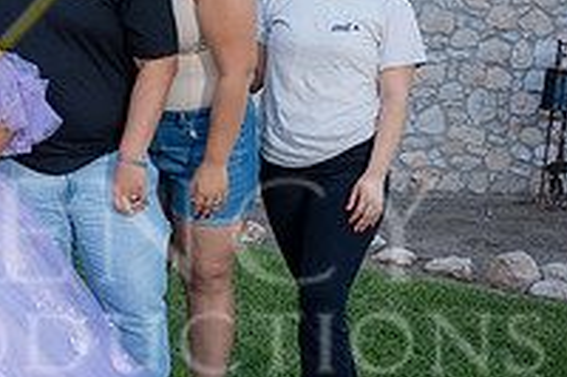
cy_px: 171
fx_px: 913
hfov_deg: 29.7
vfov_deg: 23.3
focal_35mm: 58
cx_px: -111
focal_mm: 20
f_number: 2.8
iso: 125
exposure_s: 1/400
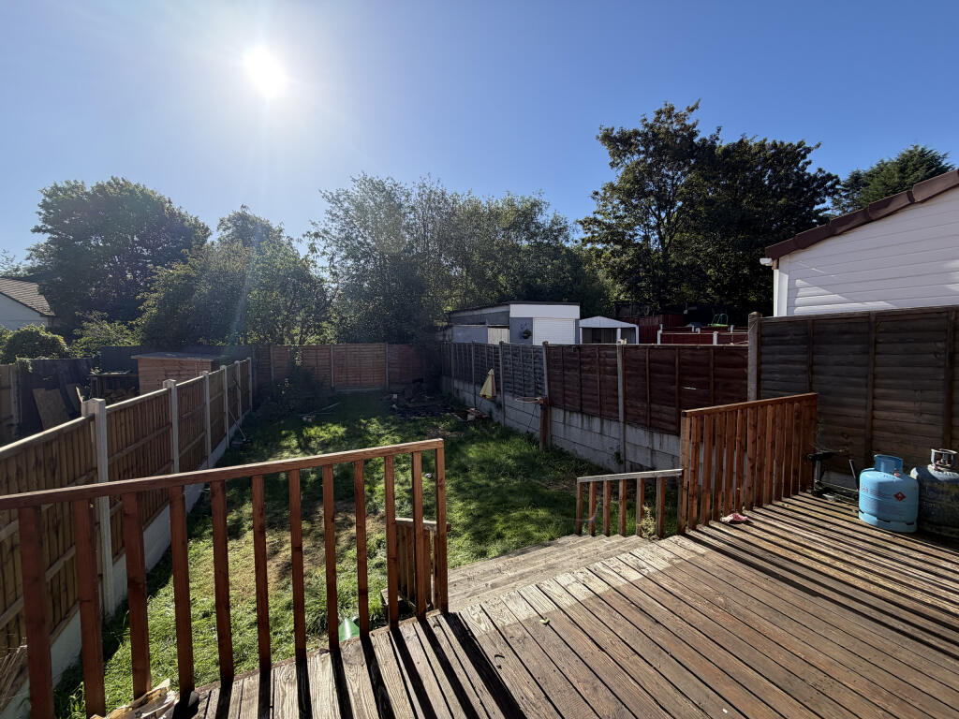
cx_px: 480
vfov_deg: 85.7
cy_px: 360
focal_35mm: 14
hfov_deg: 102.1
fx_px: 388
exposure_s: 1/770
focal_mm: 2.22
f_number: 2.2
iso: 32
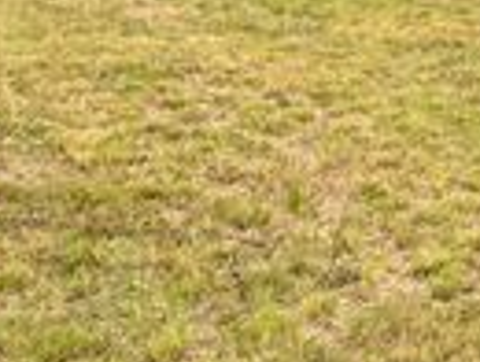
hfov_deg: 16.4
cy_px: -320
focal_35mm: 100
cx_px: 871
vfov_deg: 13.2
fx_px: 1389
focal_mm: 5.1
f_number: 1.6
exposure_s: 1/3745
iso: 50
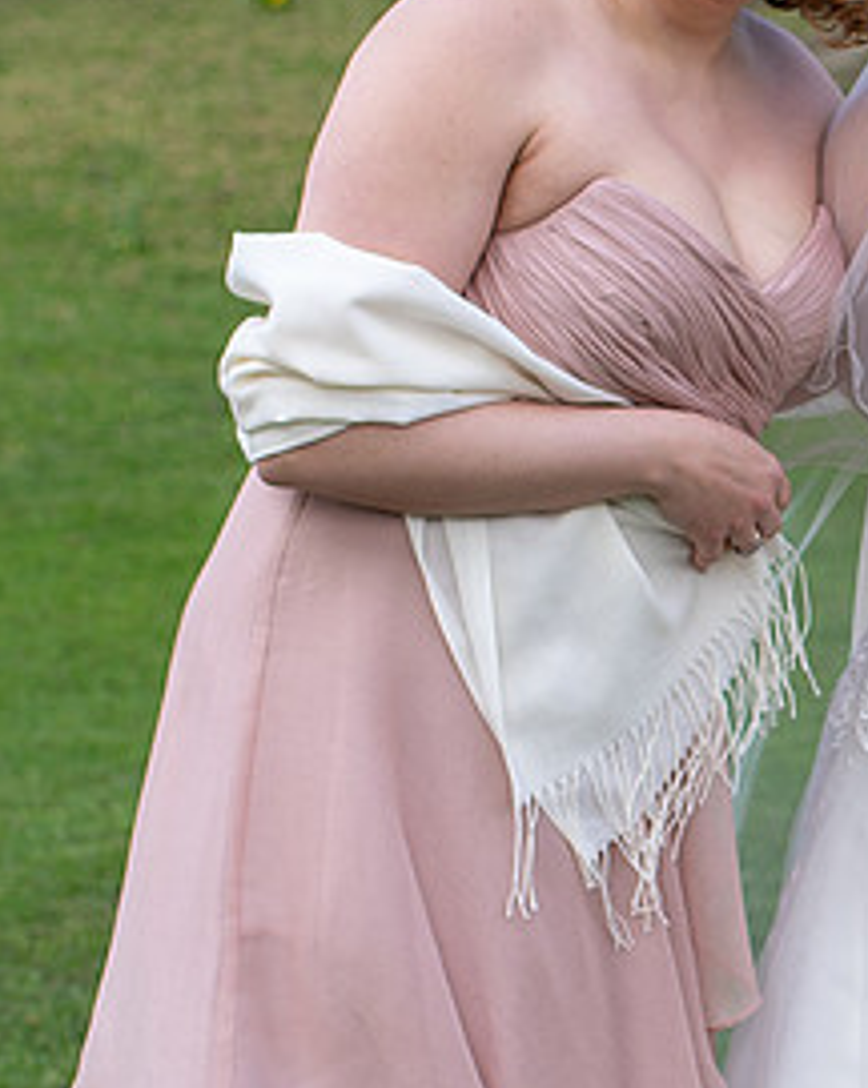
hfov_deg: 10.0
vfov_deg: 12.8
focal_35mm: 151
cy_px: 668
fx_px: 4860
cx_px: 1213
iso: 100
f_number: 2.8
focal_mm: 35
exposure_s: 1/320
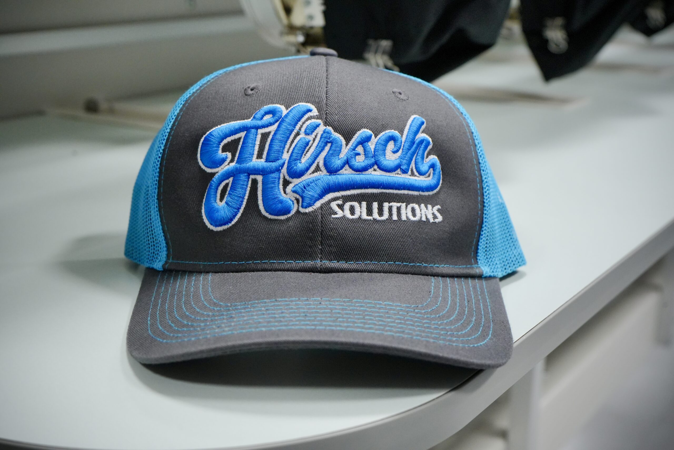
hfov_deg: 39.6
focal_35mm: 50
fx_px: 936
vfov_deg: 27.0
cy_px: 225
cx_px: 337
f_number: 8
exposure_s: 1/125
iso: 3200
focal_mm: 50
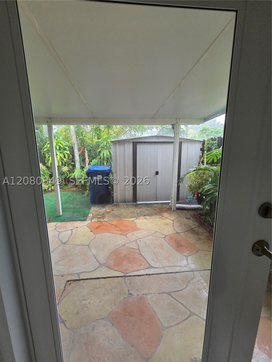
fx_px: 136
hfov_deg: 89.9
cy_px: 181
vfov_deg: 106.2
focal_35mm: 13
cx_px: 136
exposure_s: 1/60
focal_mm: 2.2
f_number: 2.2
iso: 320
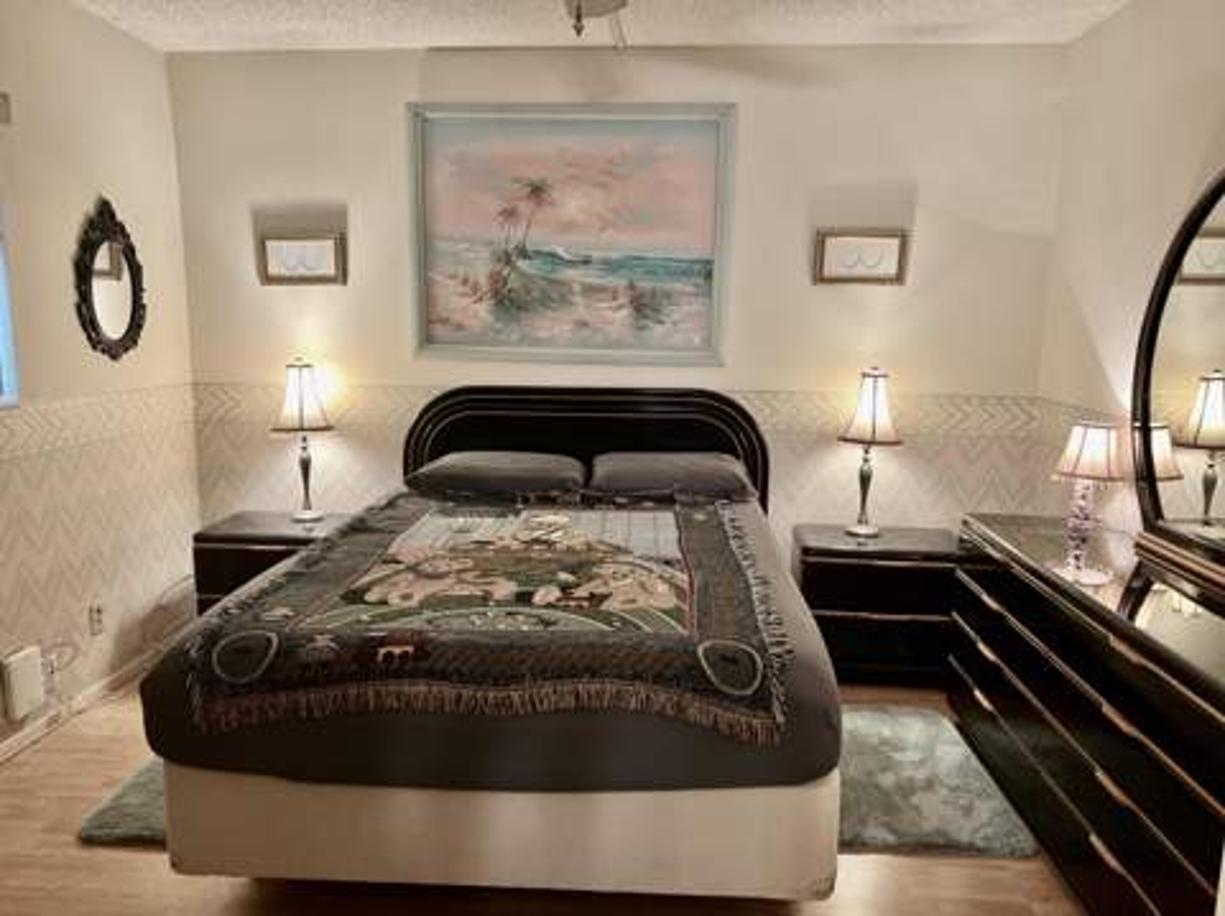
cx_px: 612
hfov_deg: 67.4
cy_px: 458
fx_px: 919
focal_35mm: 26
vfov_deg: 53.0
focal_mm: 5.7
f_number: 1.5
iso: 250
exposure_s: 1/60
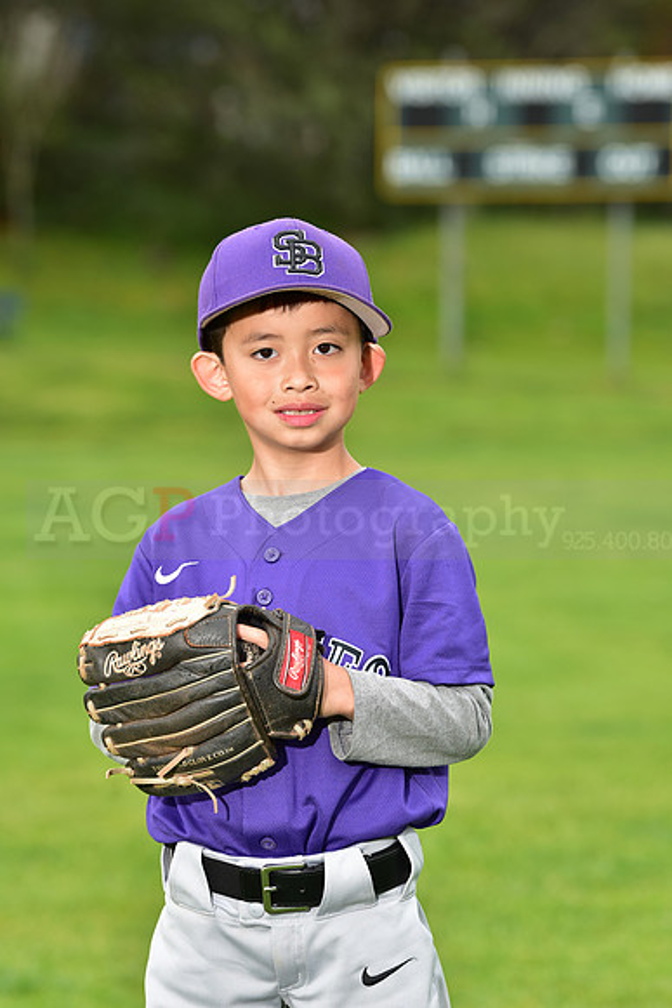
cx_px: 336
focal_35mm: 160
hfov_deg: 8.6
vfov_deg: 12.8
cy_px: 504
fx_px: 4477
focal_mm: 160
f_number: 5.6
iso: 400
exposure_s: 1/250
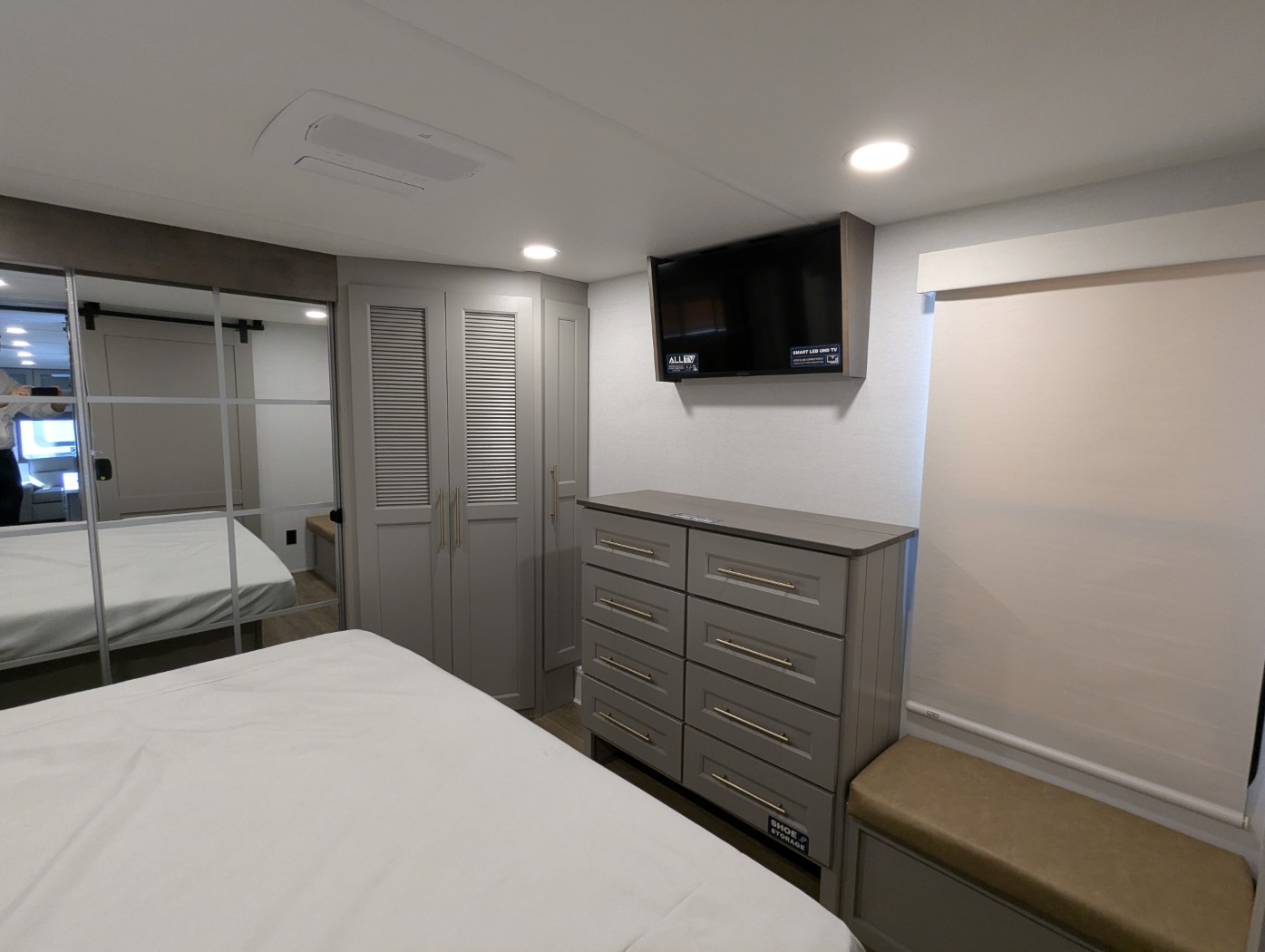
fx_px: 585
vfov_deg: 78.2
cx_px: 632
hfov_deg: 94.4
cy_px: 476
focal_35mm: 16
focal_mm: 2.35
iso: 132
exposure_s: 1/40.3
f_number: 2.2
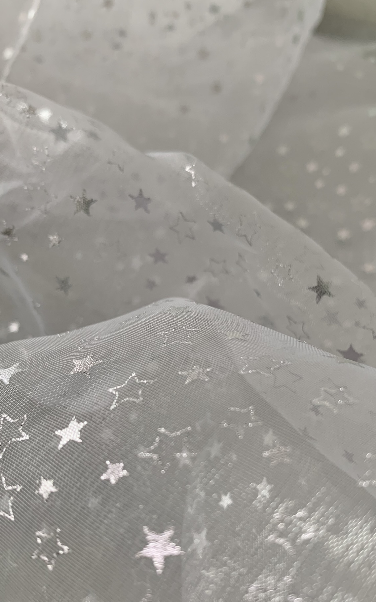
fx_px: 508
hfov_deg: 40.6
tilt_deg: -50.5
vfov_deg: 61.2
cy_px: 321
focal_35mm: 31
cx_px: 203
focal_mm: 4.25
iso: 100
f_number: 1.8
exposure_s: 1/99
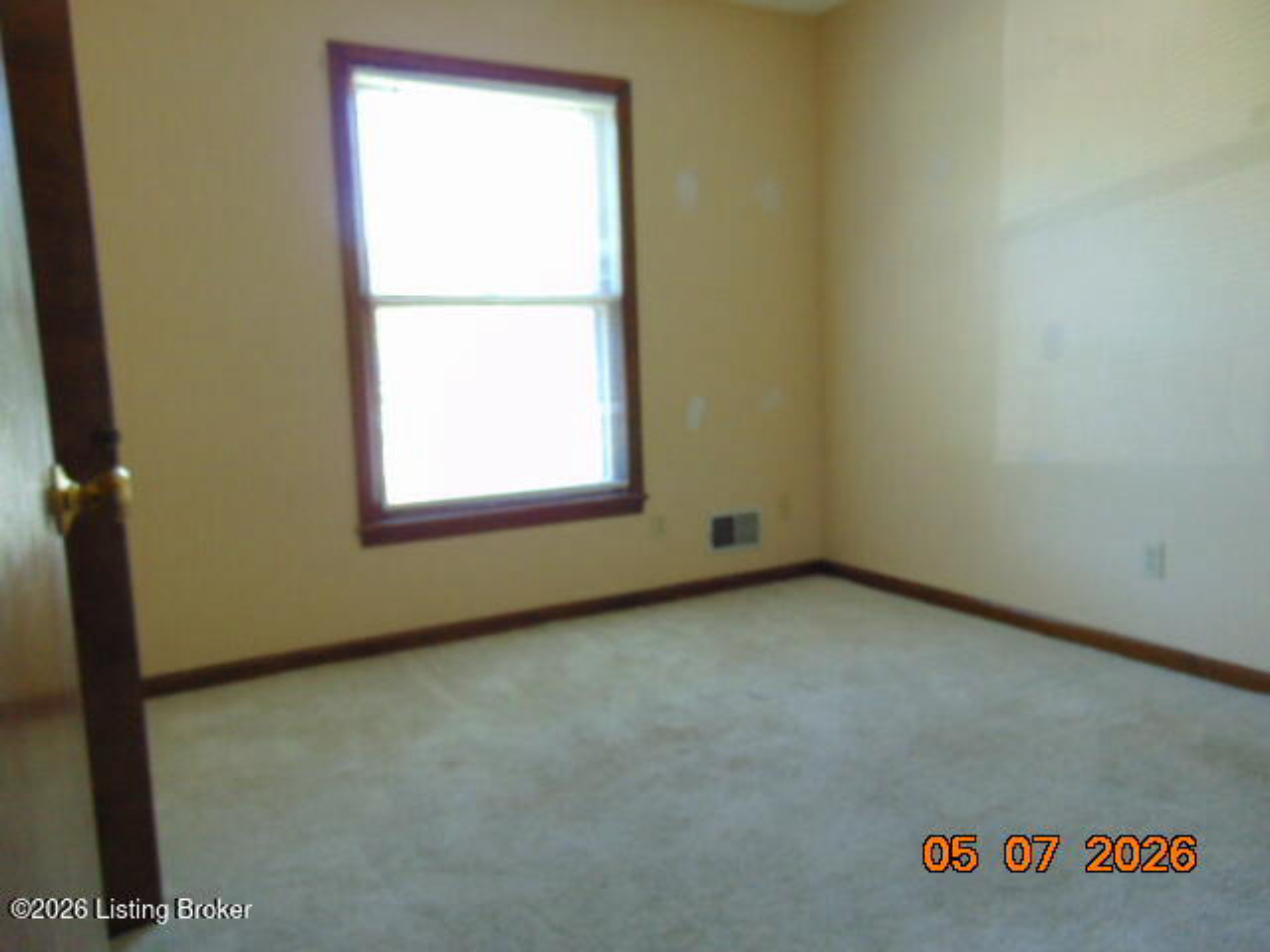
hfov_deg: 69.4
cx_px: 635
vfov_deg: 54.9
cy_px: 476
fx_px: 917
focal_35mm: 25
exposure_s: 1/30
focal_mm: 4.5
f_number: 3
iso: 200
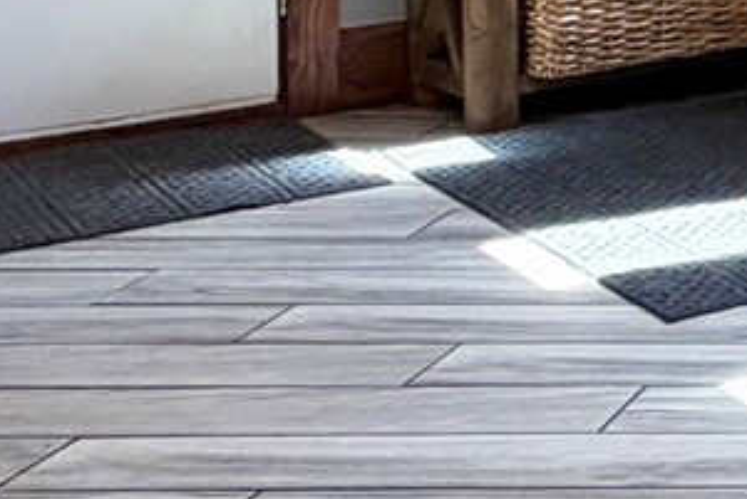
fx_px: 2055
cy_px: -330
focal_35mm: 99
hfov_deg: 15.8
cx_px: 1539
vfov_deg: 12.8
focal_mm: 2.22
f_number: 2.2
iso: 125
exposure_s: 1/120
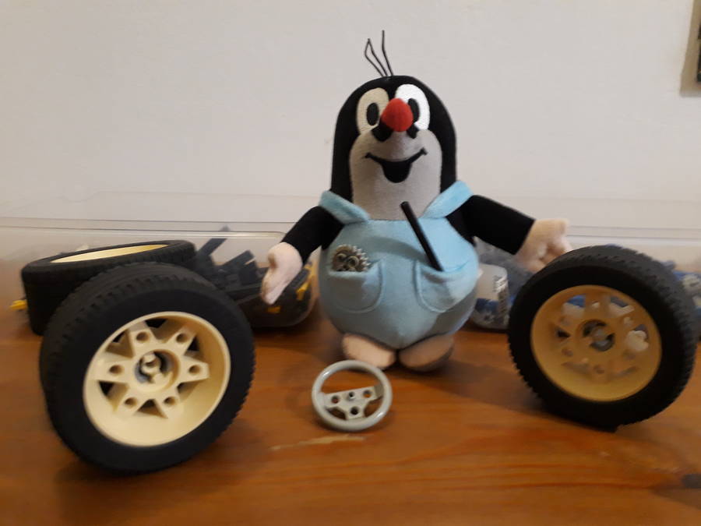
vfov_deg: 51.4
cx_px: 350
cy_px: 263
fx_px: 547
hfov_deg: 65.3
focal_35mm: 27
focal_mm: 3.6
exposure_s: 1/17
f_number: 1.9
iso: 320
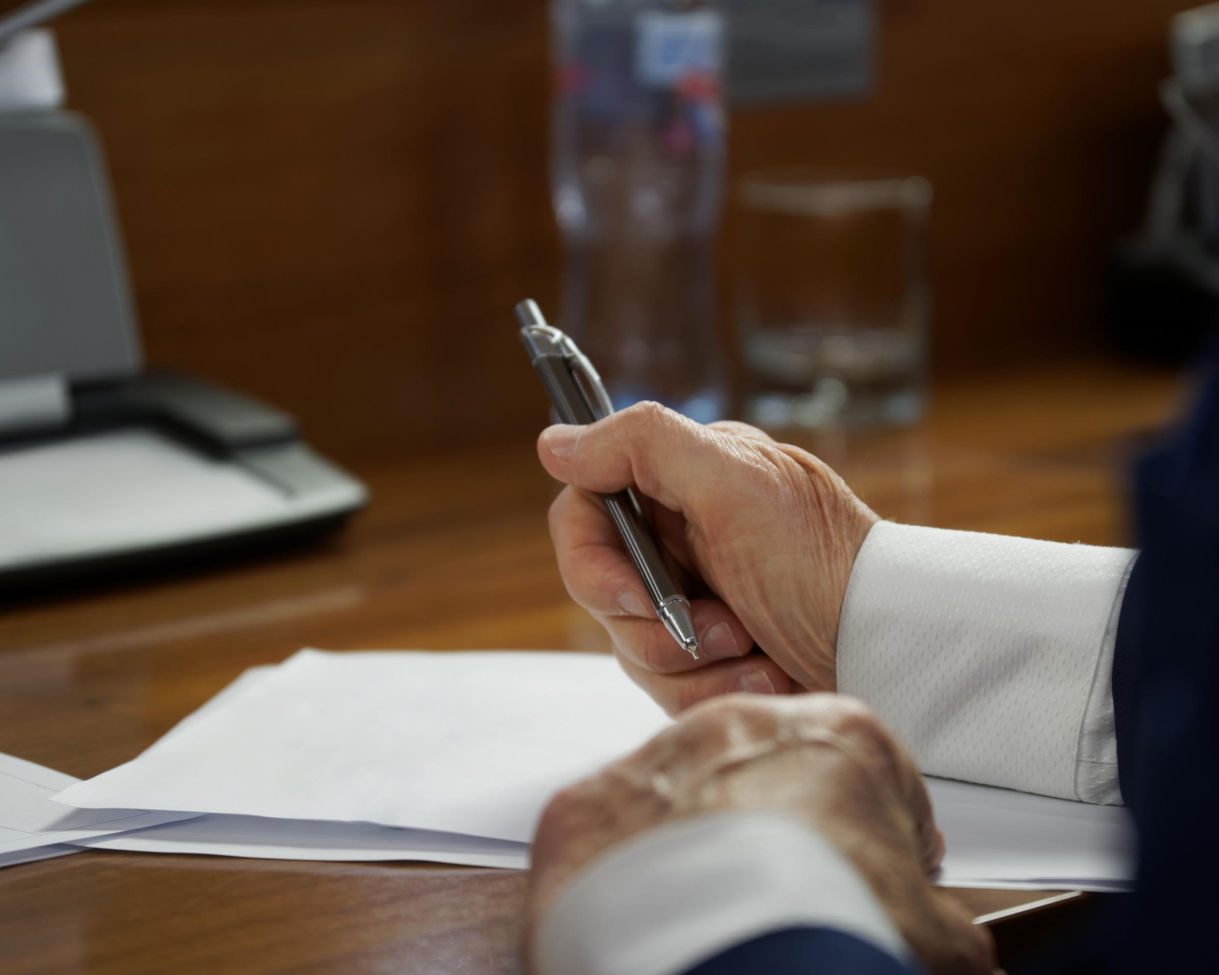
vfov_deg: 13.0
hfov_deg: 16.2
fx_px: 4293
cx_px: 689
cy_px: 490
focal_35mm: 119
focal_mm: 70
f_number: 2.8
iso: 800
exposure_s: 1/200
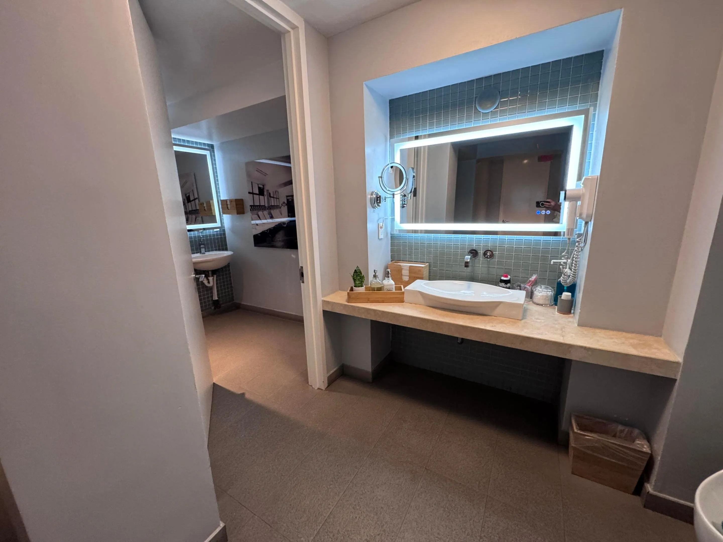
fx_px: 292
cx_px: 362
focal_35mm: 14
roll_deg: +1.6
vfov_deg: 85.7
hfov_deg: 102.1
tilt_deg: -14.3
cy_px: 271
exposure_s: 1/60
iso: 250
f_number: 2.2
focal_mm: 2.22
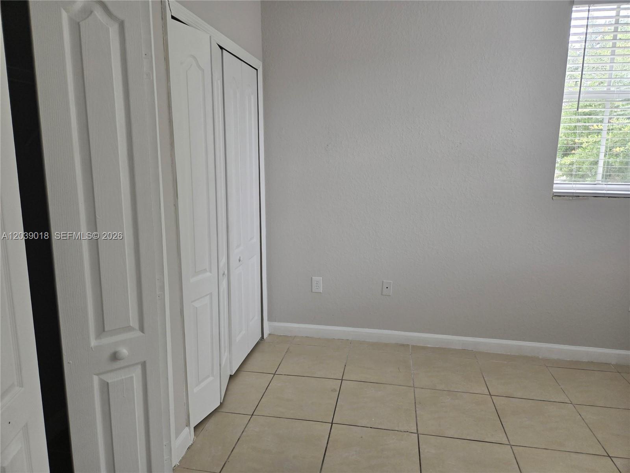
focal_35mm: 23
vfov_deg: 58.9
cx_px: 315
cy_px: 236
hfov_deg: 73.9
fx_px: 419
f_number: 1.8
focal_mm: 5.4
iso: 50
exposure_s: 1/180
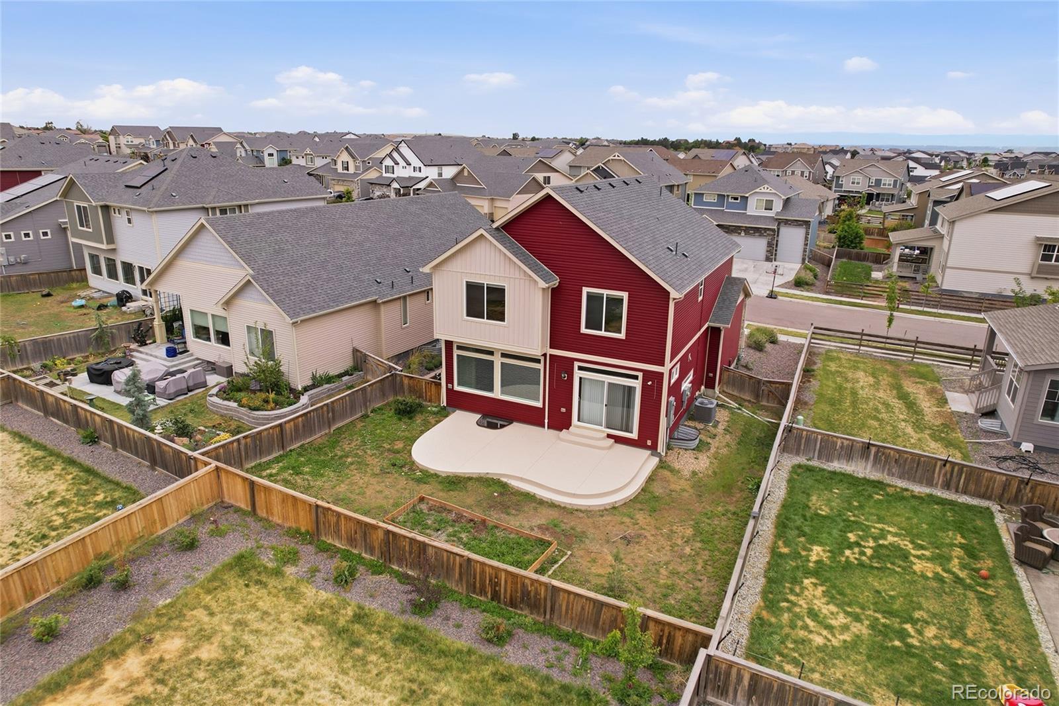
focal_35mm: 22
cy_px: 353
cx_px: 530
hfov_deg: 78.6
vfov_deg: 57.2
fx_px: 647
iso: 100
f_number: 2.8
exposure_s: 1/100
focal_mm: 8.4
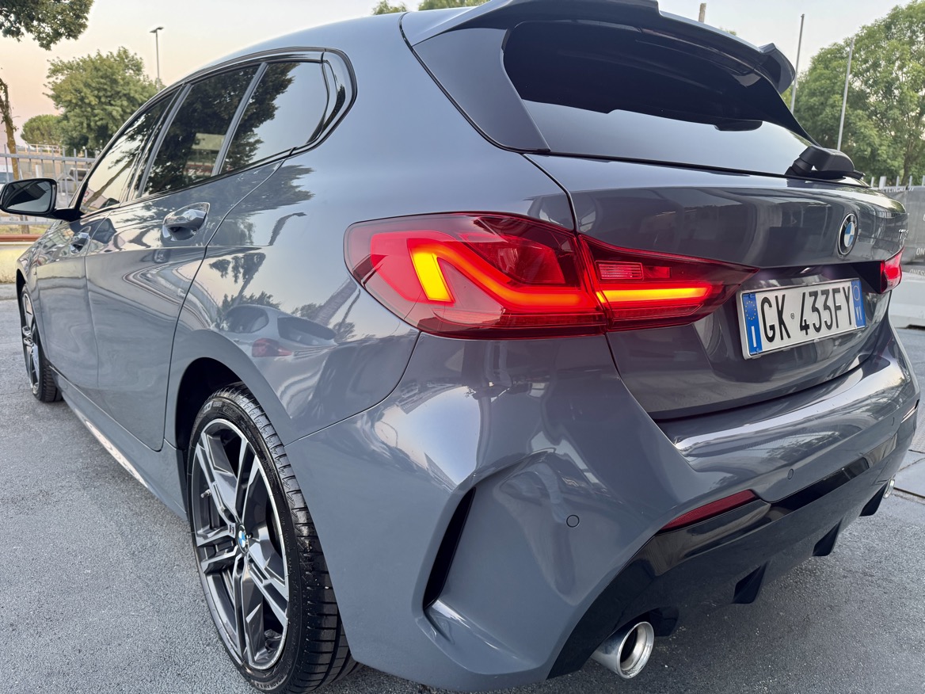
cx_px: 462
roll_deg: -3.6
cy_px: 347
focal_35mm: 24
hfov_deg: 71.6
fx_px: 641
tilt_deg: -12.6
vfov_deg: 56.8
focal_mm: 6.76
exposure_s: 1/121
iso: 200
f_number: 1.78
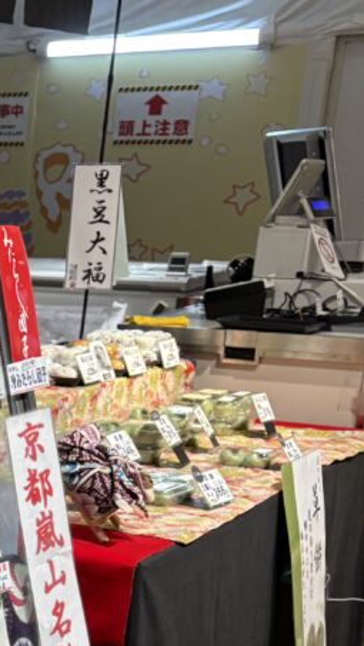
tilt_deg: -13.8
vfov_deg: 25.7
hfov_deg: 13.0
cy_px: 582
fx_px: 1372
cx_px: -373
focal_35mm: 80
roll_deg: +0.2
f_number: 1.6
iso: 40
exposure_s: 1/100
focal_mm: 5.96
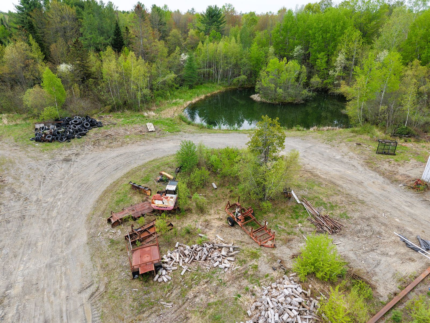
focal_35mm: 24
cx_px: 215
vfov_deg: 56.8
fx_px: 298
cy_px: 162
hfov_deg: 71.6
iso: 170
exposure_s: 1/2000
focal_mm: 8.67
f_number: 1.8
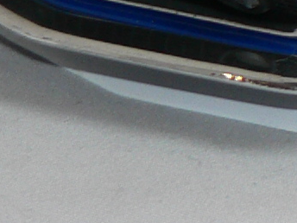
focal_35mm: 439
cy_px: -317
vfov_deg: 3.3
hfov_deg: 4.5
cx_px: 586
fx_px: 3767
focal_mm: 9.8
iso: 80
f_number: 3.2
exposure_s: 1/60
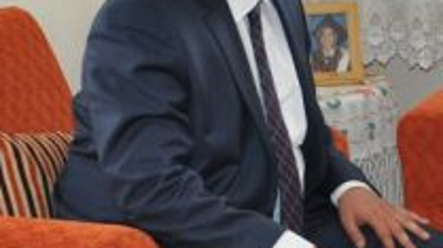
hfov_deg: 13.5
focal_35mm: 154
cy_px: 137
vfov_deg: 7.9
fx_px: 1807
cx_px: 562
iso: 800
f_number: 5.6
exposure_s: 1/80
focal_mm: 32
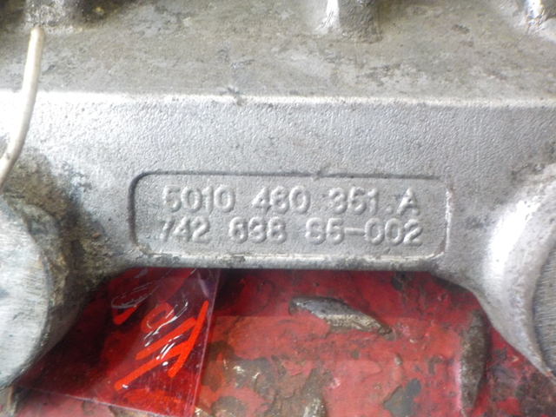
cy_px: 208
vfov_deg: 46.8
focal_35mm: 30
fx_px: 482
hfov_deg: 60.0
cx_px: 278
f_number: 3.3
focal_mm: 4.1
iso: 450
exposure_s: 1/8
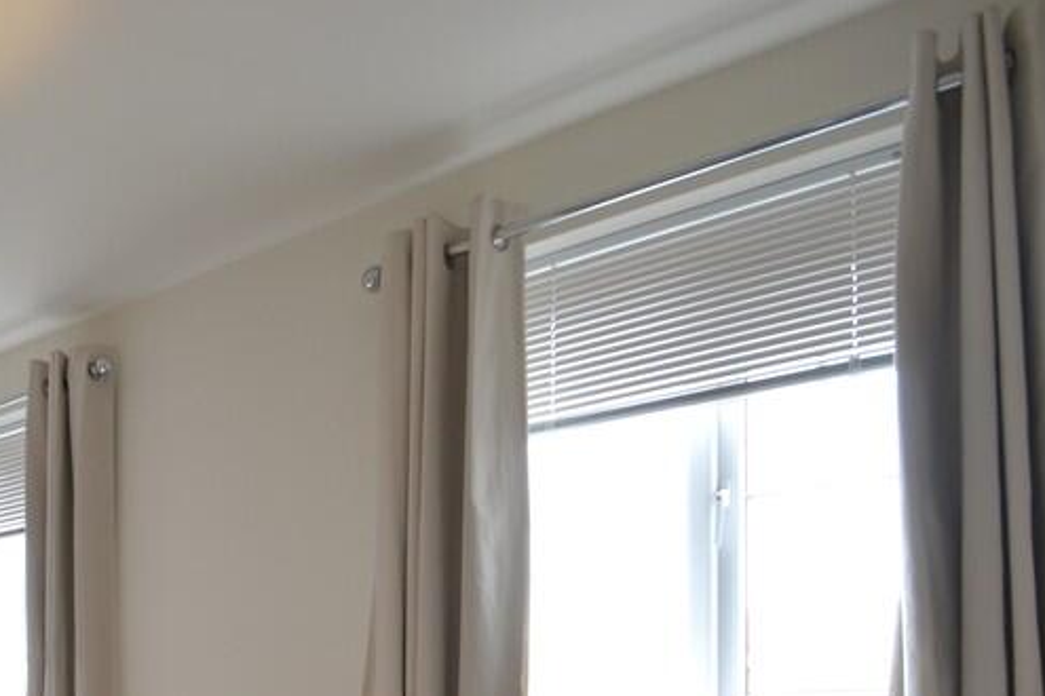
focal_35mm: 31
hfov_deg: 53.5
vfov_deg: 37.6
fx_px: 900
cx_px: 122
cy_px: 703
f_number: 4.5
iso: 400
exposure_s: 1/80
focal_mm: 10
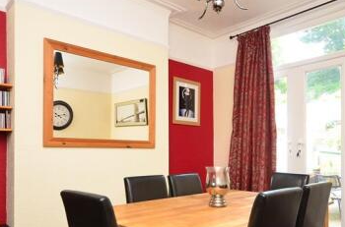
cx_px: 177
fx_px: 296
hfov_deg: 60.5
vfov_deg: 41.8
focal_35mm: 31
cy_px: 144
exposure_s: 1/40
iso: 200
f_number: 5
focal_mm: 11
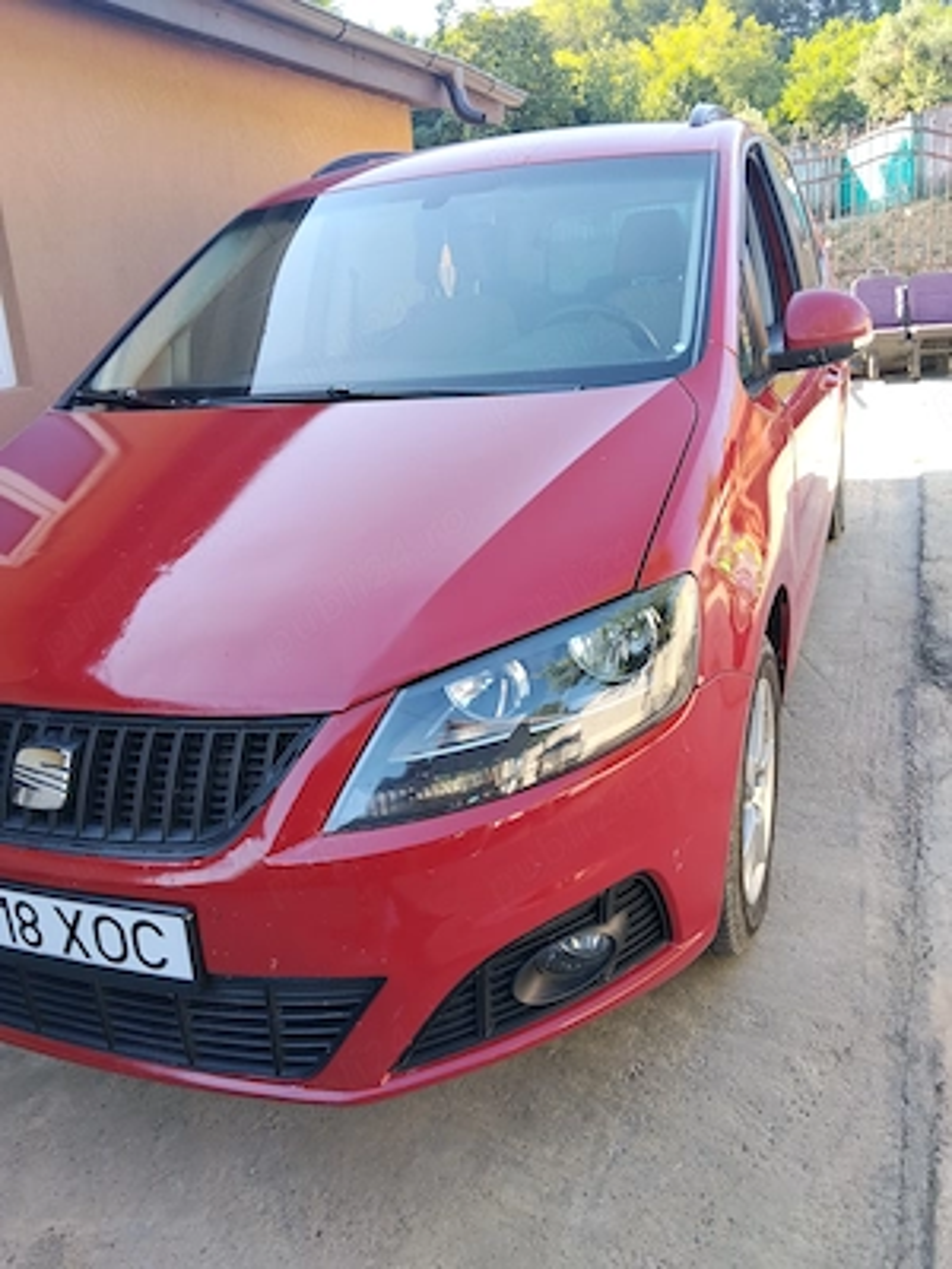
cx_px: 476
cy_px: 634
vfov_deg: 61.7
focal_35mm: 29
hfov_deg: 48.2
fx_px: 1063
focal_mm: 3.96
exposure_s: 1/137
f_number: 1.8
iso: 50
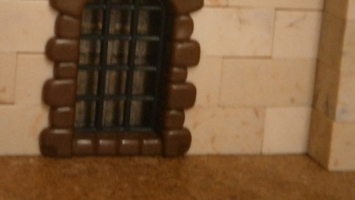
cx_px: 126
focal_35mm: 82
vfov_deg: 14.6
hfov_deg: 25.8
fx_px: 772
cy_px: 18
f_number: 3.4
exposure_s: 1/25
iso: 800
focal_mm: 8.3
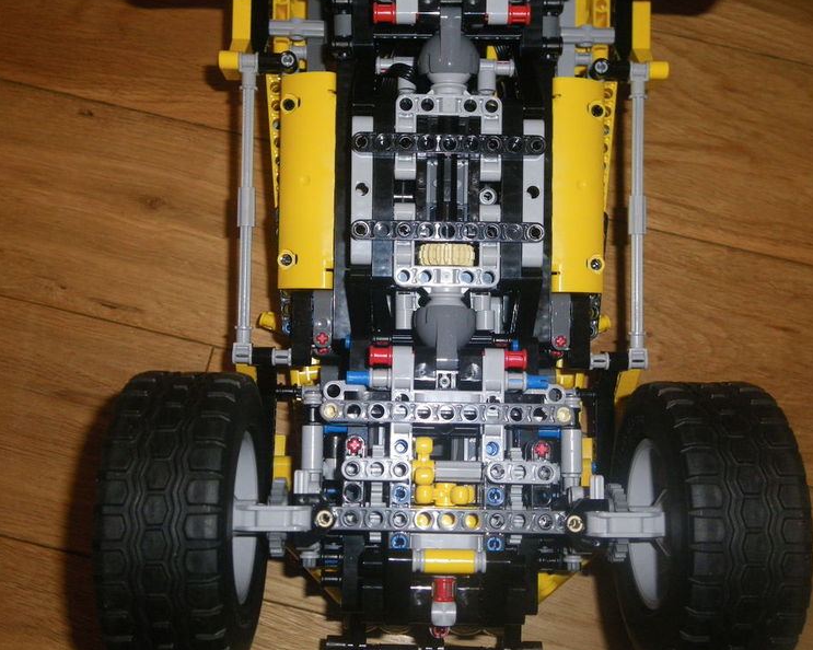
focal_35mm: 41
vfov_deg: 36.5
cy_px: 323
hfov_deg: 44.8
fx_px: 986
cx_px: 434
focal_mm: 6.9
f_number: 3
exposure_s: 1/80
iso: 400
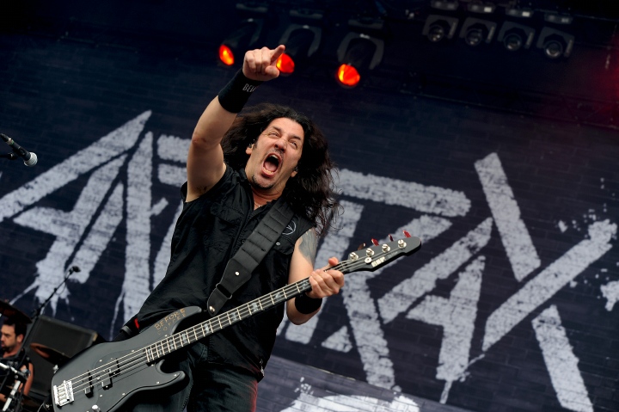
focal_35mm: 70
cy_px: 206
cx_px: 310
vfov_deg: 19.4
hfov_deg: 28.9
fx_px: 1203
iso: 200
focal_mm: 70
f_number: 5
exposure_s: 1/250
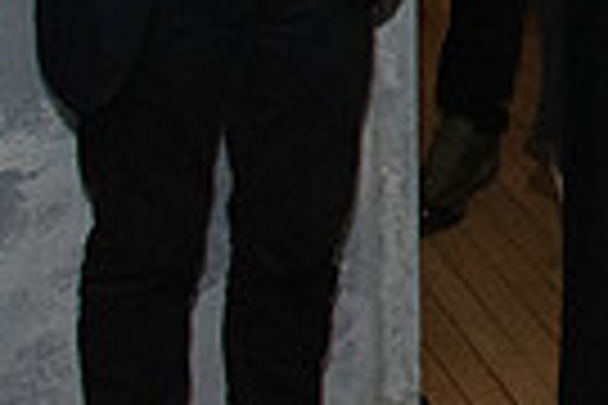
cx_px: 1275
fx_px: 2719
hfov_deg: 11.3
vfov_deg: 8.2
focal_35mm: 161
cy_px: -367
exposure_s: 1/250
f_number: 10
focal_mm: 25
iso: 5000
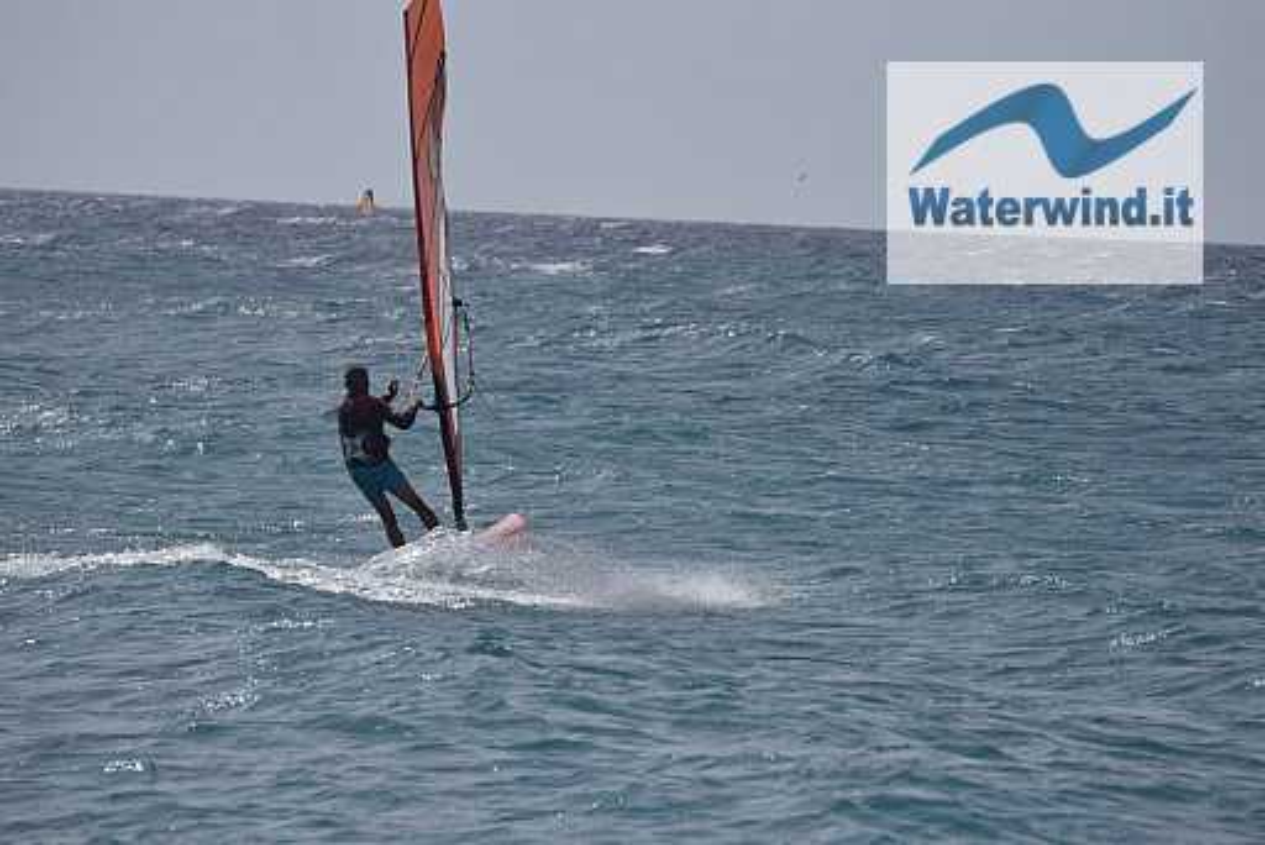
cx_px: 632
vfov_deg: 5.2
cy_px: 422
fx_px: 9229
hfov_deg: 7.8
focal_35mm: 262
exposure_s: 1/3200
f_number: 5
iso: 200
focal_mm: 175
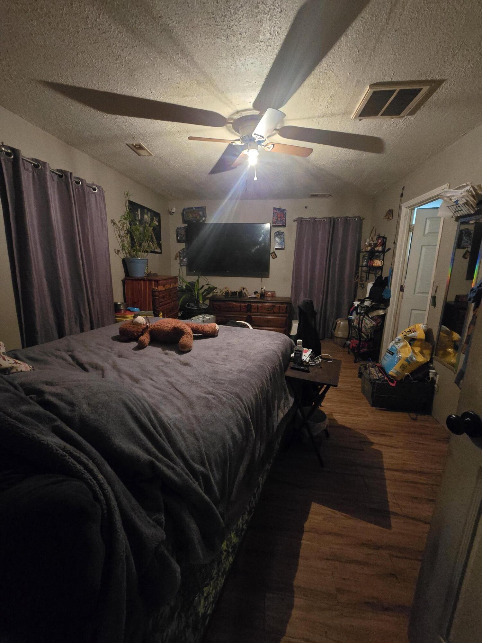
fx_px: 241
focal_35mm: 13
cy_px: 322
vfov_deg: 106.2
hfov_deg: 89.9
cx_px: 241
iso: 1600
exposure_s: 1/24
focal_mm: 2.2
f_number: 2.2
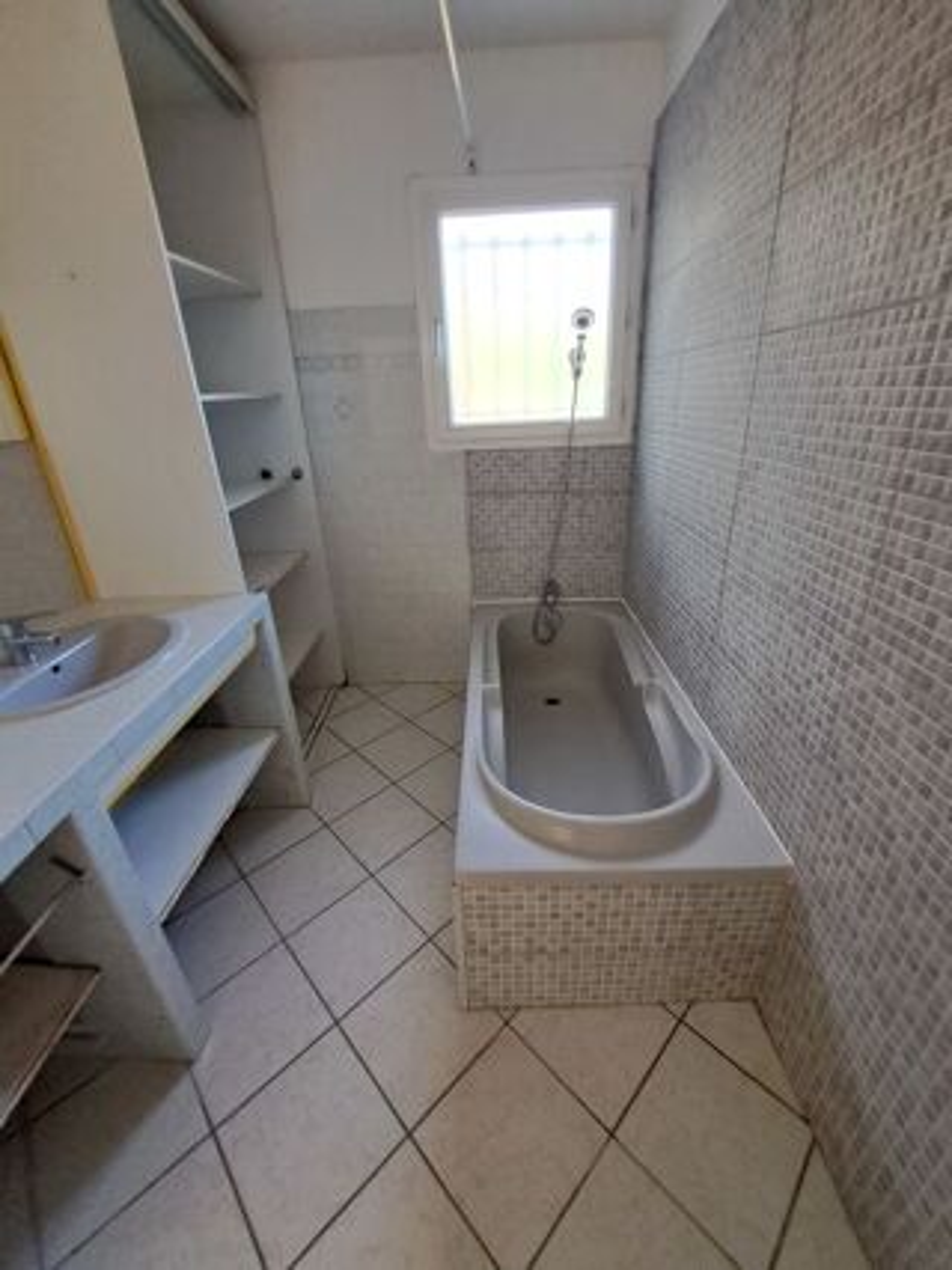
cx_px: 476
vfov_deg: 106.2
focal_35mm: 13
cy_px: 635
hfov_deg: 89.9
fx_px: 477
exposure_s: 1/50
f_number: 2.2
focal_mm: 1.74
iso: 125
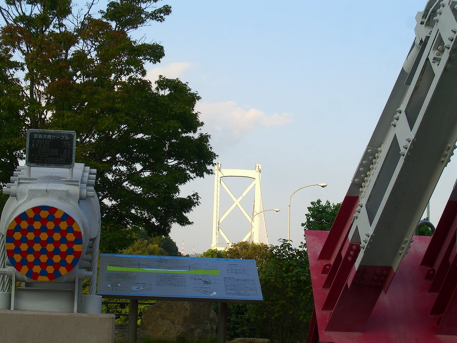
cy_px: 172
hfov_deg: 24.4
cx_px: 228
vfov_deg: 18.4
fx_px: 1056
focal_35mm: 80
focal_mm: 16.6
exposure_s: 1/125
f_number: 6
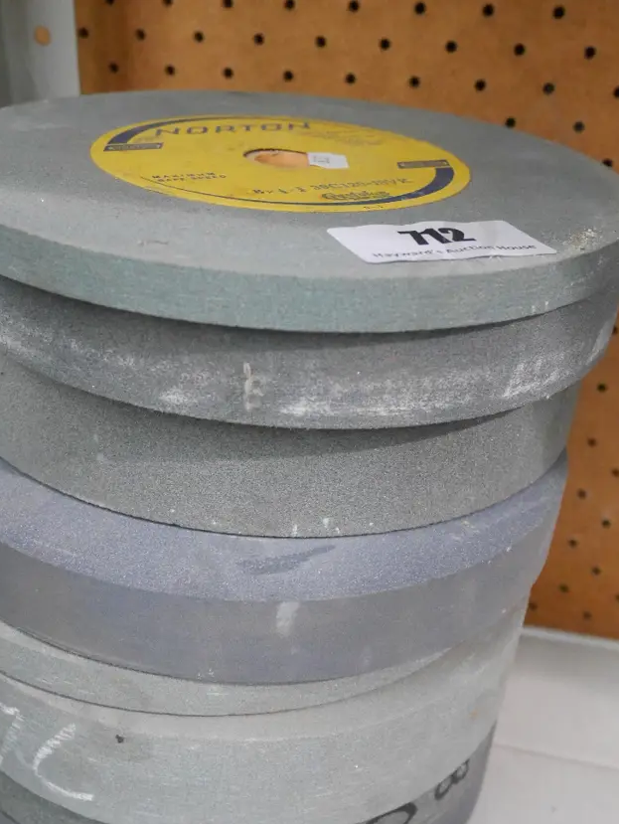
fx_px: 1000
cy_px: 508
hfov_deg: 34.3
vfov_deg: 44.4
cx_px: 263
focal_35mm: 42
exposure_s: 1/40
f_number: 4.1
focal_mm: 17
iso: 3200
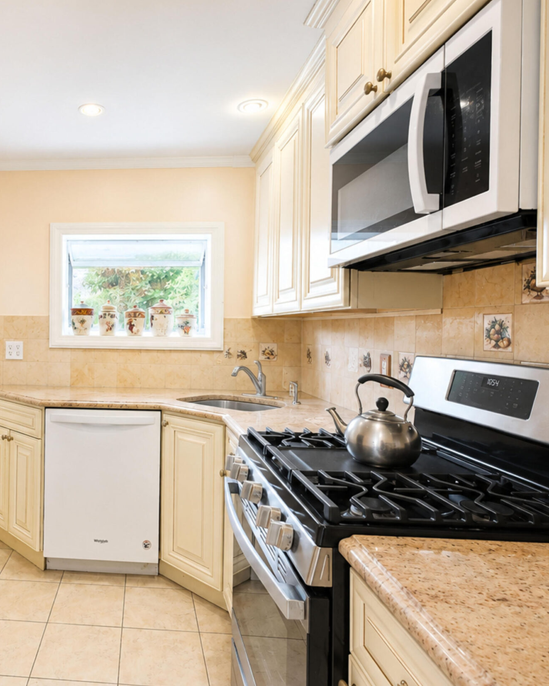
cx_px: 109
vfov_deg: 75.0
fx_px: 447
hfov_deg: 58.3
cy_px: 337
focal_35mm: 22
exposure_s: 1/40
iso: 2000
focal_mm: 10
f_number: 7.1
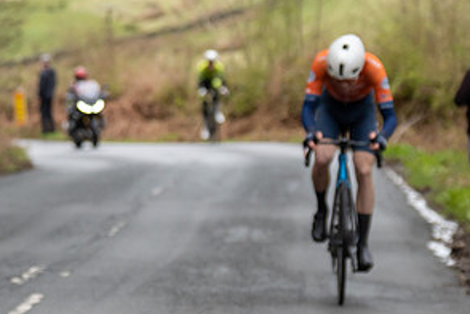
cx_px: -9
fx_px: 5026
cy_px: 80
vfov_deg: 3.6
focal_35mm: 385
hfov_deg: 5.3
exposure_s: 1/1000
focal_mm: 95
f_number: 3.5
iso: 500
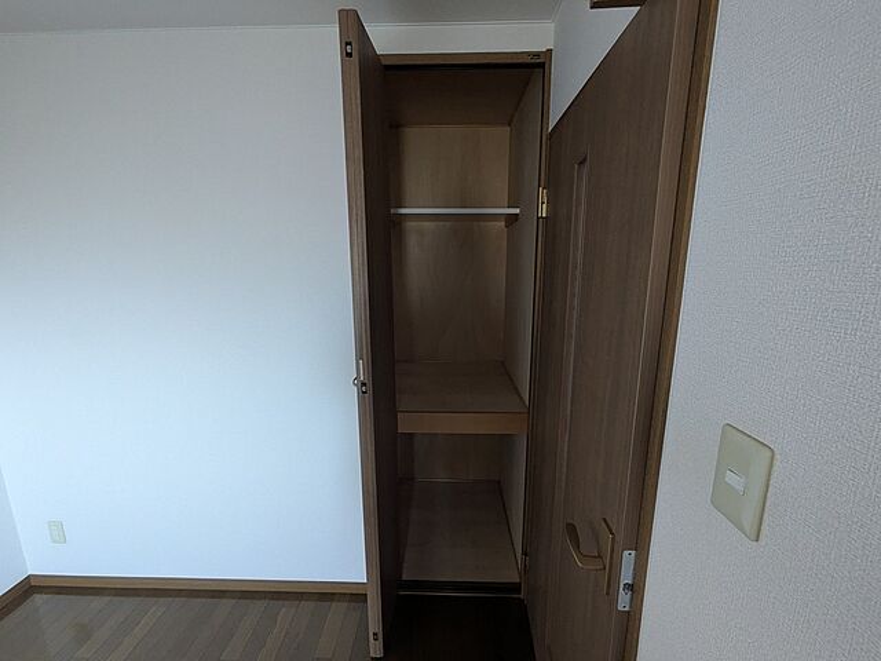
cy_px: 330
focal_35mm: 14
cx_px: 440
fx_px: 356
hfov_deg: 102.1
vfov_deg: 85.7
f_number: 2.2
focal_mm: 1.83
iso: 333
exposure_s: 1/24
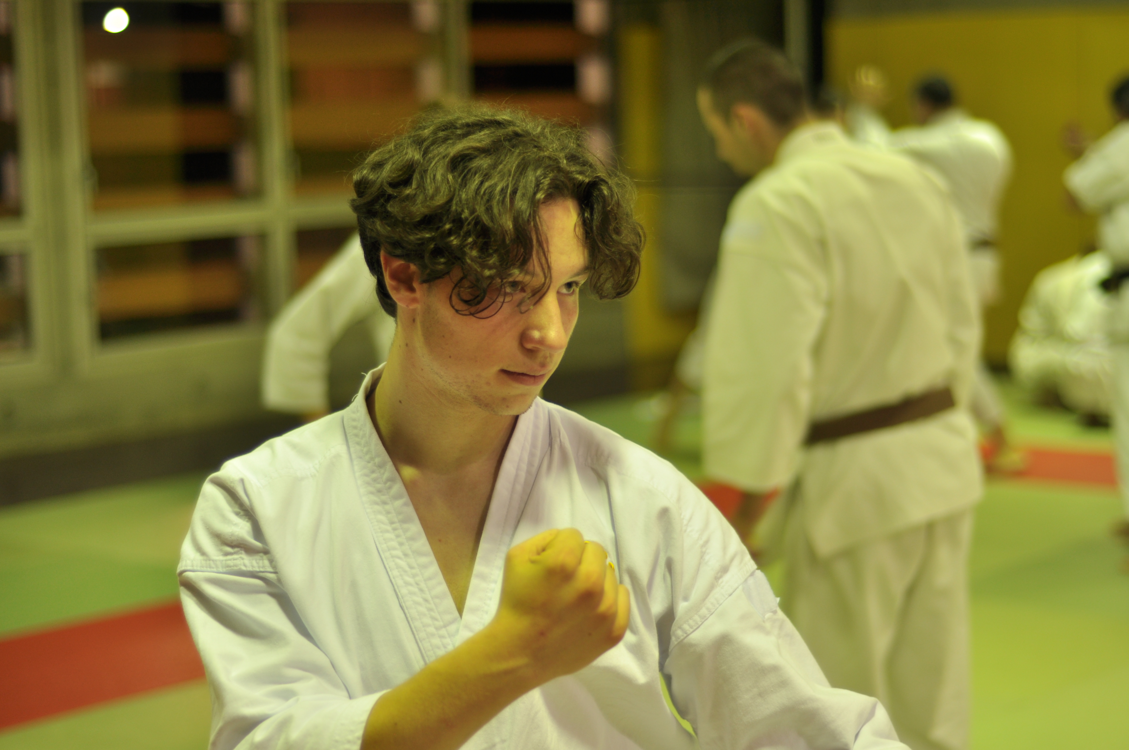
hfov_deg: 27.0
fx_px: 2349
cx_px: 564
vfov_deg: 18.1
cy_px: 375
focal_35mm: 75
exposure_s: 1/60
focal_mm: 50
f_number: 1.8
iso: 200
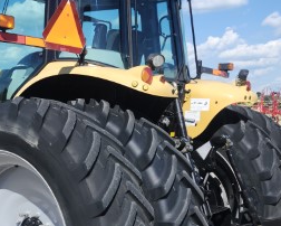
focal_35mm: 57
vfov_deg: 26.5
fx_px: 474
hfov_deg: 32.6
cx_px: 87
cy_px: 152
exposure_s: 1/1429
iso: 25
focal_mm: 5.54
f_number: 1.8
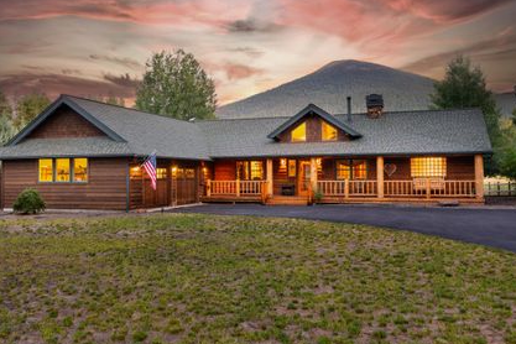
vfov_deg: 36.9
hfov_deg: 53.1
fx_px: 516
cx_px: 247
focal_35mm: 36
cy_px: 161
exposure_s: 3.2
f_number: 8
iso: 100
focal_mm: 20
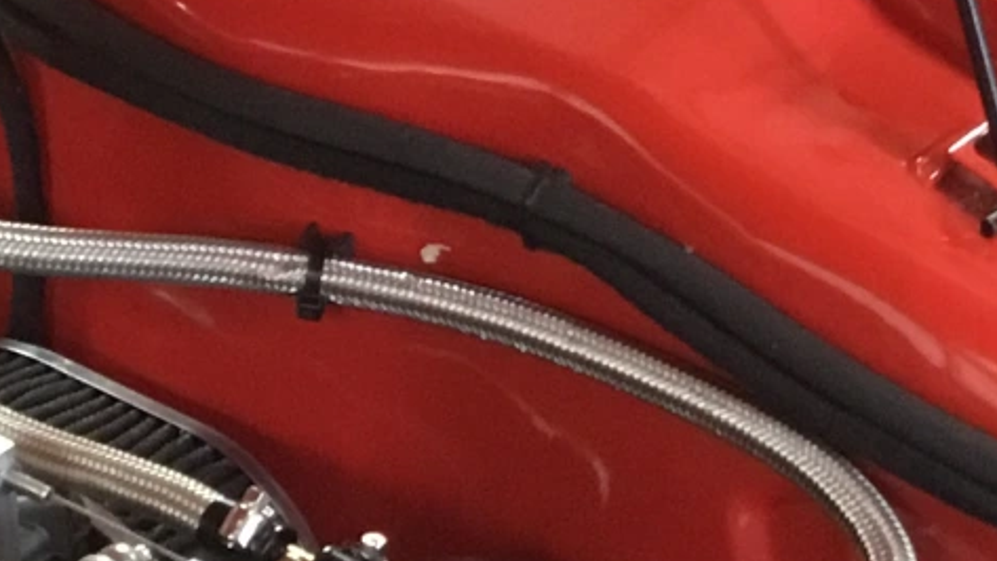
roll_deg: -2.7
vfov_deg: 8.8
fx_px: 3622
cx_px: 341
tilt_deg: -39.5
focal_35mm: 137
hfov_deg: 15.6
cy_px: 626
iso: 200
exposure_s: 1/20
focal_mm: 3.3
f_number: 2.4
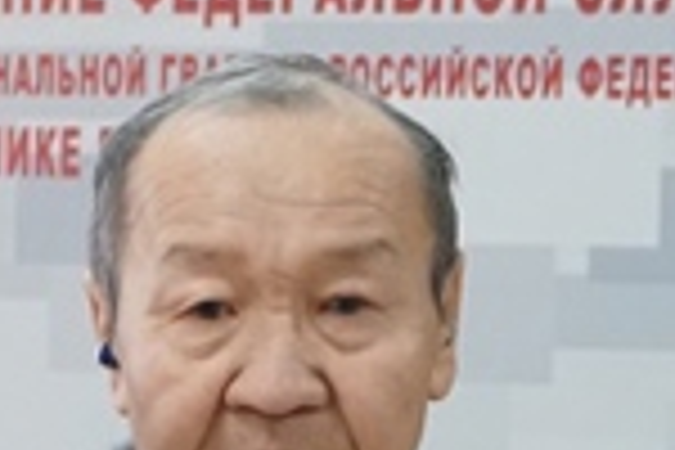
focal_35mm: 218
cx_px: -171
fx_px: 4078
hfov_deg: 9.3
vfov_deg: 6.1
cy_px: 918
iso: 1600
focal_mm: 29
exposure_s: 1/160
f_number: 4.5
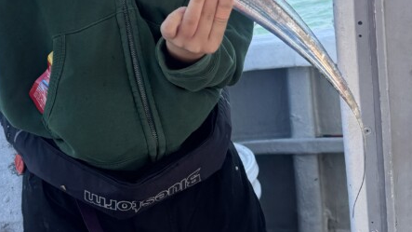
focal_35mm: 59
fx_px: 644
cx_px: 177
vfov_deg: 20.0
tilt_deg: -8.2
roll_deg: +6.1
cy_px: 24
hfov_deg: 35.4
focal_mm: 6.76
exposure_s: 1/1980
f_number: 1.78
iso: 80
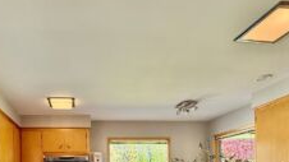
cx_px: 95
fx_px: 207
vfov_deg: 36.4
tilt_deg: -1.7
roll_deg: +0.9
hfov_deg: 67.8
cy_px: 177
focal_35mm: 27
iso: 200
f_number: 2.2
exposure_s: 1/120
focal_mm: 2.22
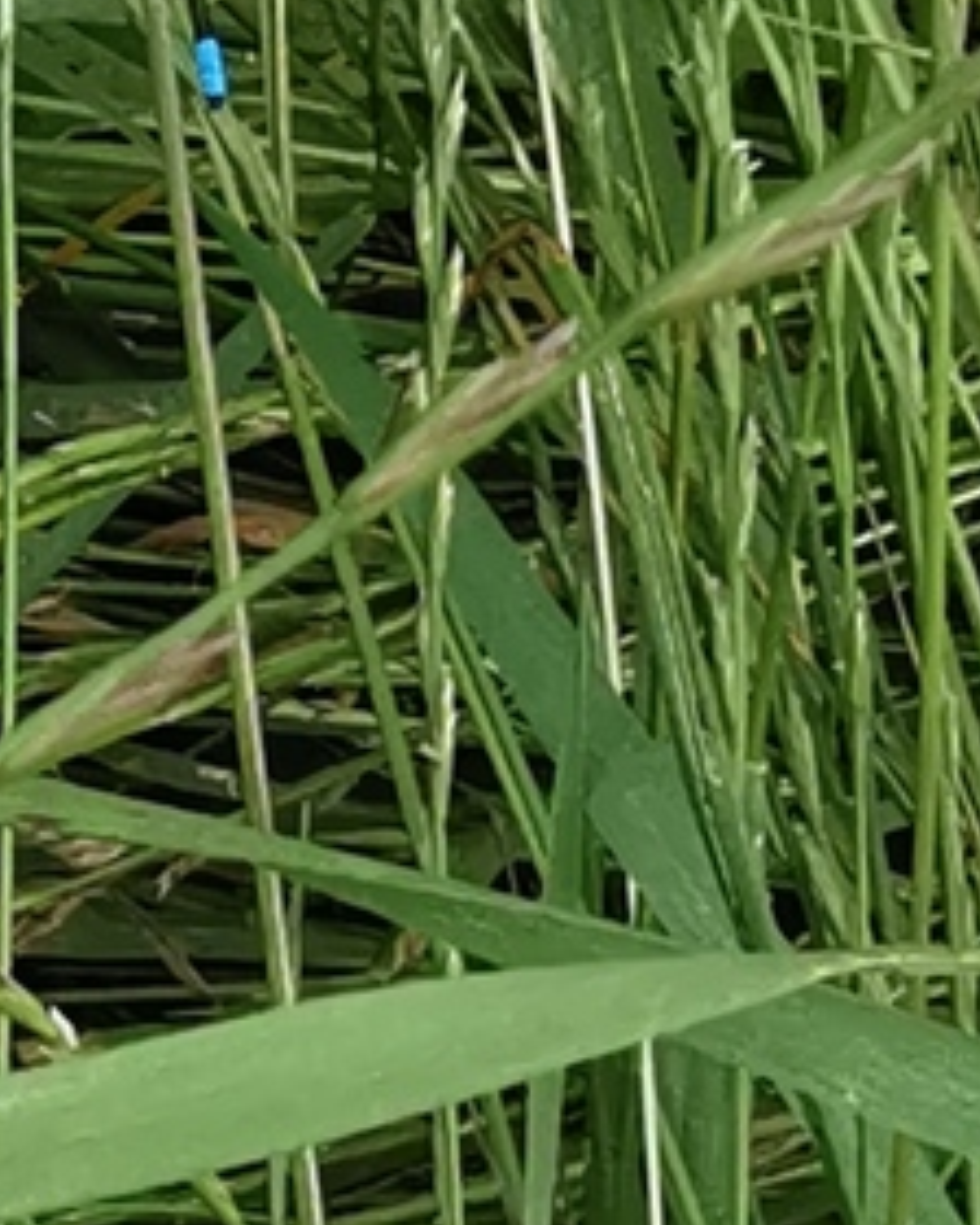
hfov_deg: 8.5
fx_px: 6562
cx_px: -39
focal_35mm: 181
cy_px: 0
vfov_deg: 10.6
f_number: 2.2
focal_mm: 2.26
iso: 50
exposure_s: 1/497
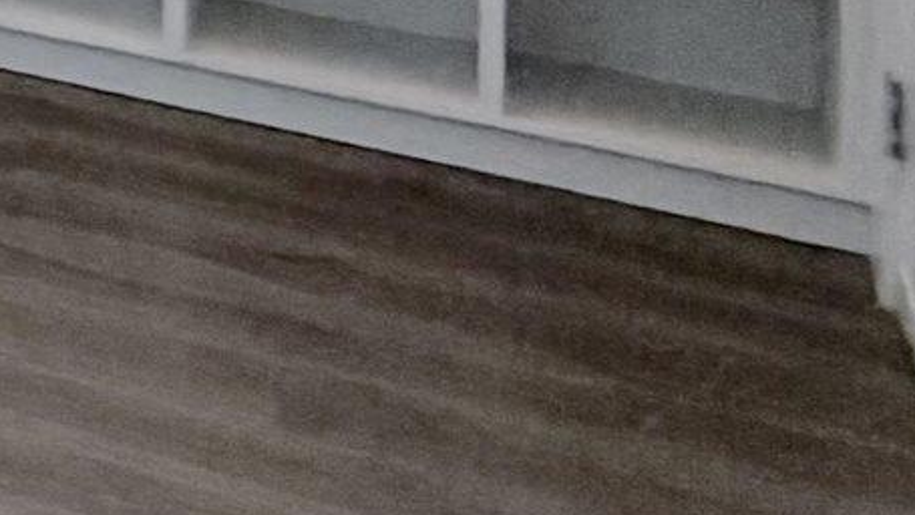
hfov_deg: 11.4
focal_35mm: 103
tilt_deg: +0.0
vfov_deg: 9.8
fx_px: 2499
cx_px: -1838
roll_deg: -0.4
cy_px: -877
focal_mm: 2.22
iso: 250
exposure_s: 1/120
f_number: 2.2
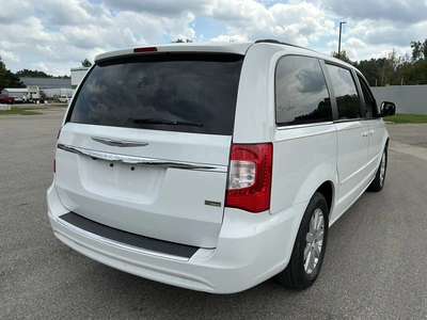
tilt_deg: -9.2
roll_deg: +0.6
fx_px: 345
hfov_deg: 63.4
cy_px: 160
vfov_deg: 49.7
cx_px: 214
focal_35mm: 28
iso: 25
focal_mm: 3
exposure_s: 1/1848
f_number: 1.8
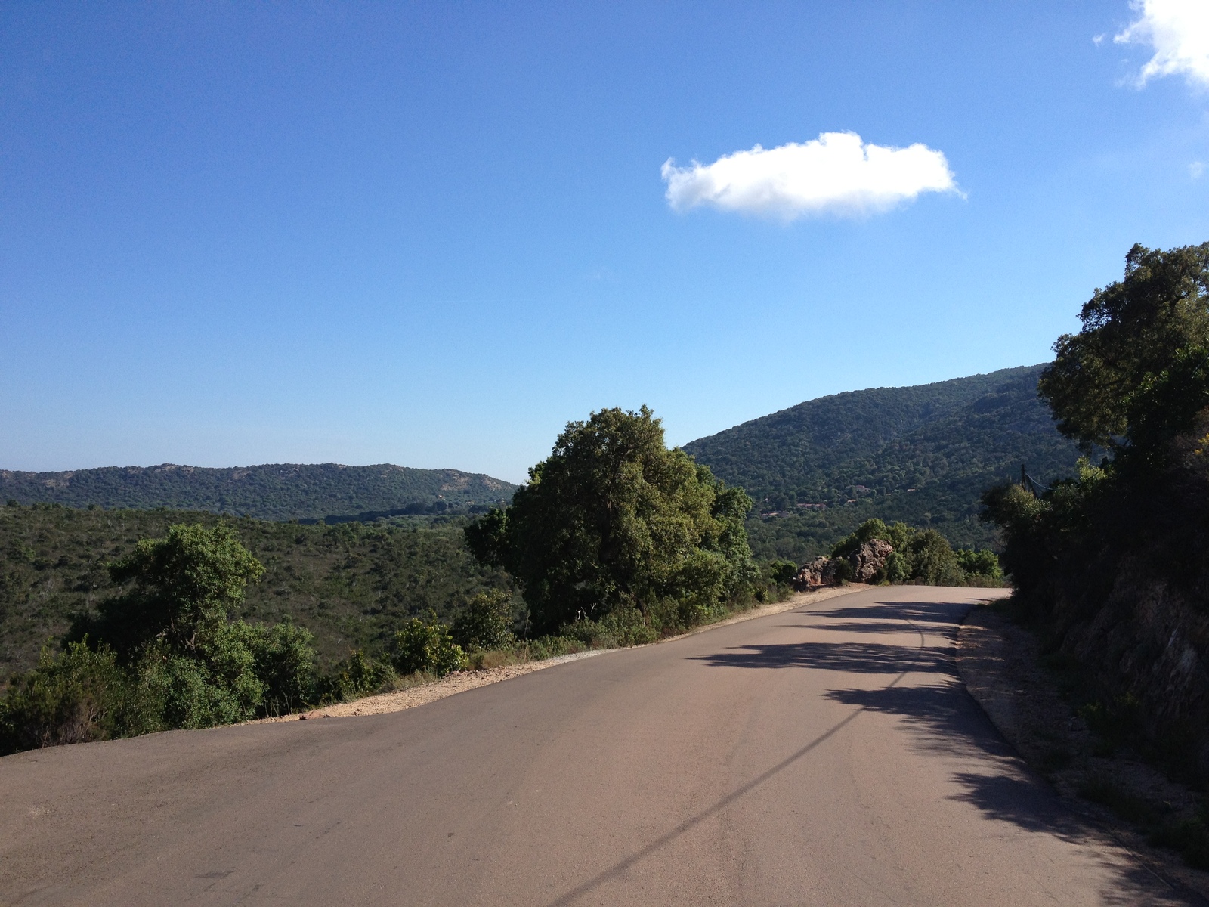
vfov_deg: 40.7
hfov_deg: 52.6
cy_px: 454
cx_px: 604
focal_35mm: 35
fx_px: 1222
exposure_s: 1/1727
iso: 64
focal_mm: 4.28
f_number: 2.4
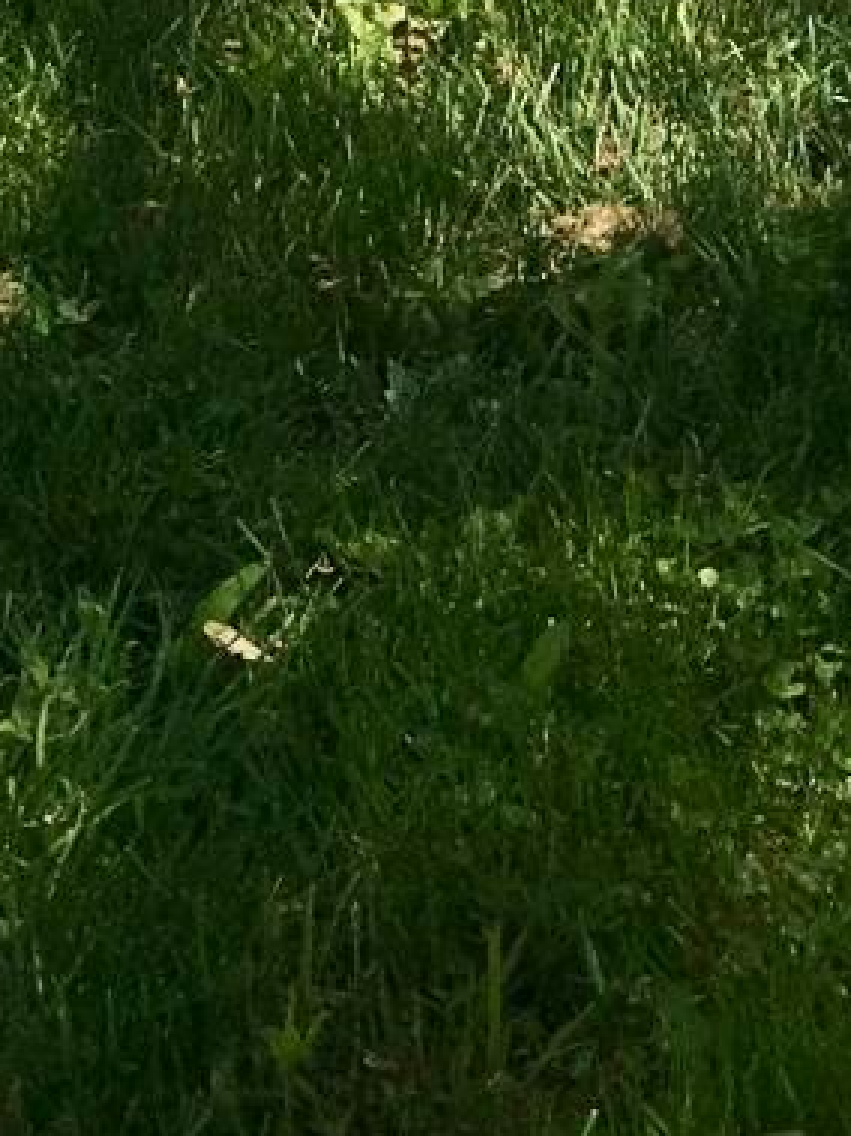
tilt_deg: -3.1
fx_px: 5018
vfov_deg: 10.6
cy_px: -1783
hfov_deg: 9.7
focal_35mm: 153
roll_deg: -0.4
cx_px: 521
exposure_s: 1/1789
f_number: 2.2
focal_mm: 4.15
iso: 25
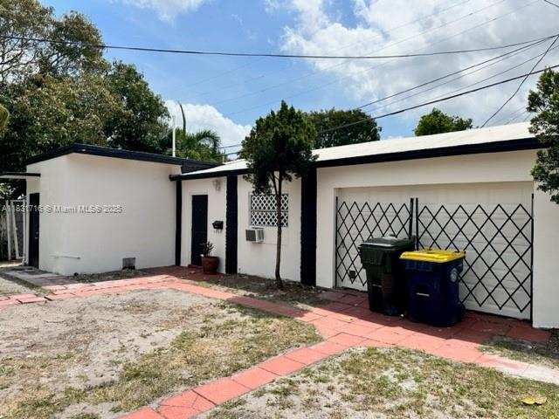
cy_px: 210
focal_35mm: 24
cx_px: 280
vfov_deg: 56.8
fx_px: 388
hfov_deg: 71.6
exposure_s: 1/7576
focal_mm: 6.86
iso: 80
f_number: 1.78
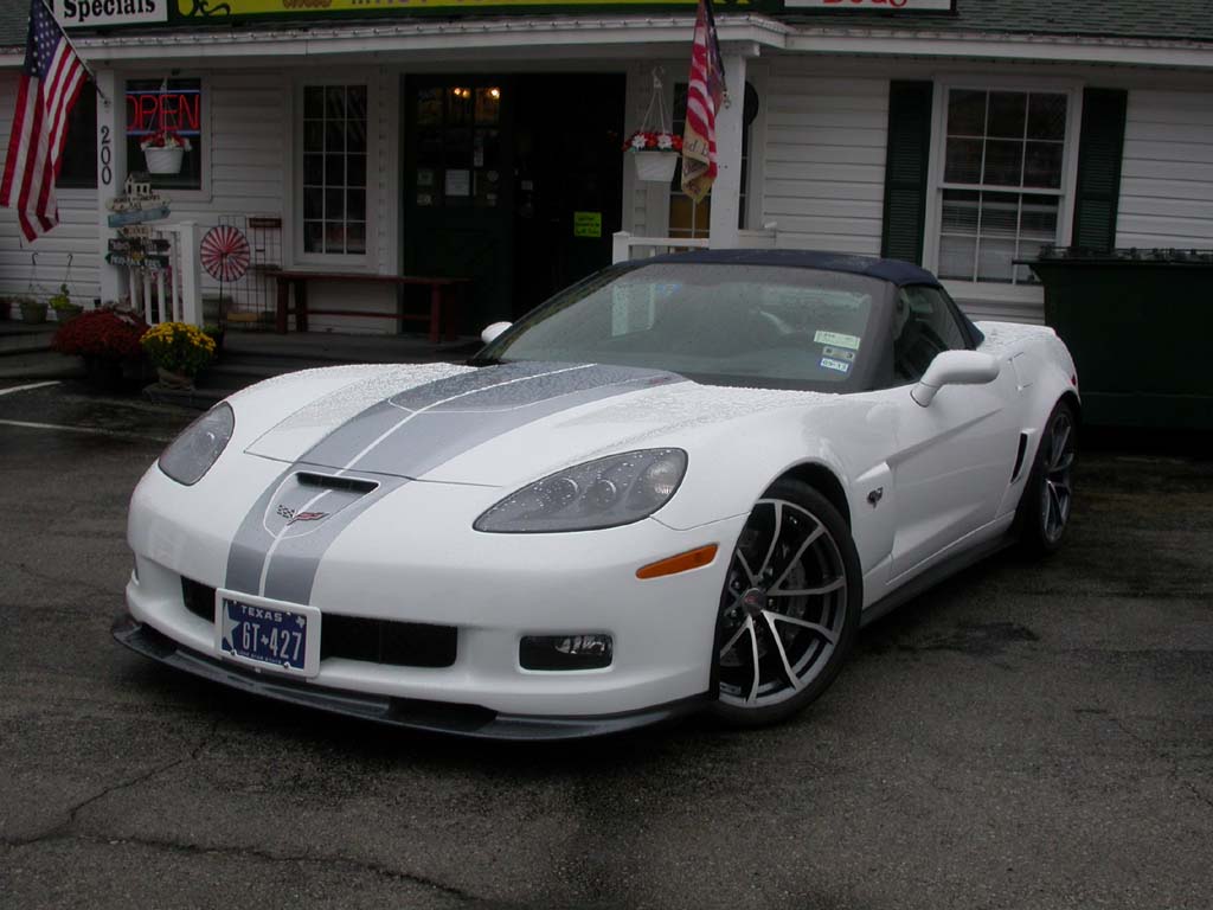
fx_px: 1332
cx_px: 606
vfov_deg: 37.7
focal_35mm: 38
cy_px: 455
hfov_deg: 49.0
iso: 100
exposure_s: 1/373
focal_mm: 7.85
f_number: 6.7
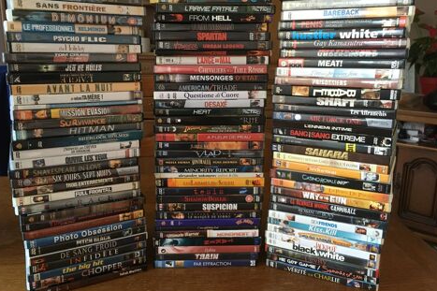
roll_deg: -1.6
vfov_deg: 42.3
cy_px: 138
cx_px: 216
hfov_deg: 60.3
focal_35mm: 31
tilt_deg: -13.0
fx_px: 376
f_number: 2.2
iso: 200
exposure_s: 1/33
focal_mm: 4.15
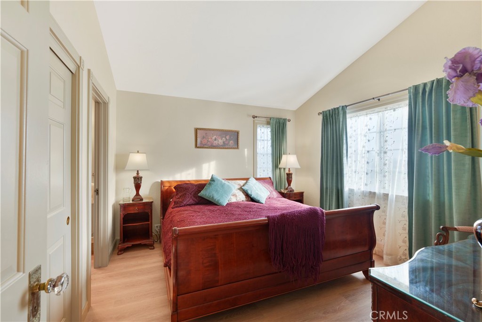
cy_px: 161
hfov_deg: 96.7
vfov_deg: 73.8
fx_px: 214
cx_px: 241
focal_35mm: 16
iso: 200
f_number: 8
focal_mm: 16
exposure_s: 1/5
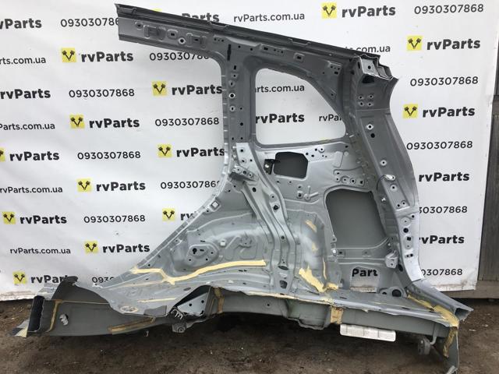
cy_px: 187
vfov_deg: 48.2
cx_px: 250
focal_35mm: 29
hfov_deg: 61.7
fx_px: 418
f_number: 2.2
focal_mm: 4.15
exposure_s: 1/346
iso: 25
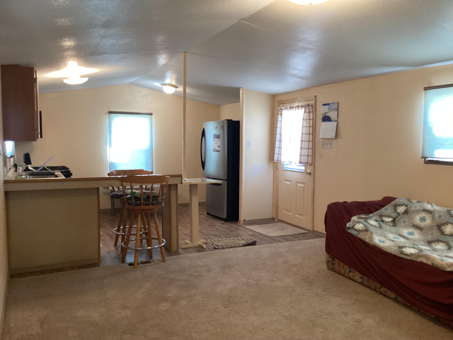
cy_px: 170
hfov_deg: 58.4
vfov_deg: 45.4
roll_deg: +0.1
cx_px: 226
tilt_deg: -4.8
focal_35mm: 31
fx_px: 406
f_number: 2.4
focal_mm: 3.3
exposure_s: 1/60
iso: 320
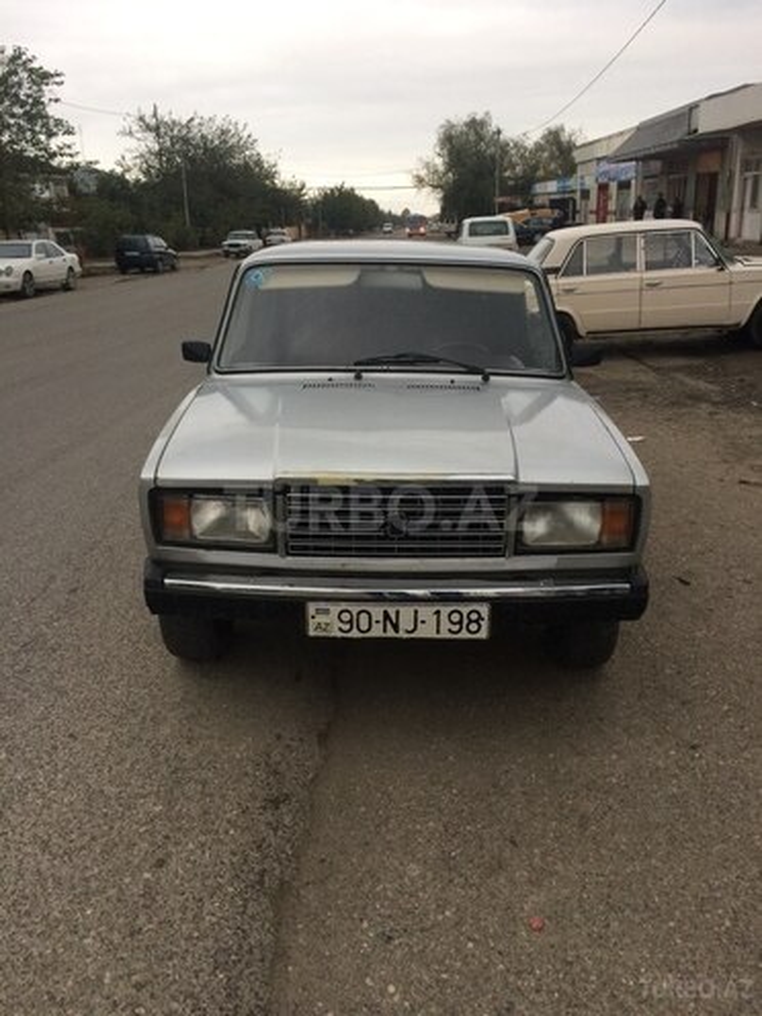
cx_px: 381
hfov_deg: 48.2
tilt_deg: -19.3
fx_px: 851
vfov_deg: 61.7
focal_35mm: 29
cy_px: 508
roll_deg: +1.7
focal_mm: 4.15
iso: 50
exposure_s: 1/33
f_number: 2.2
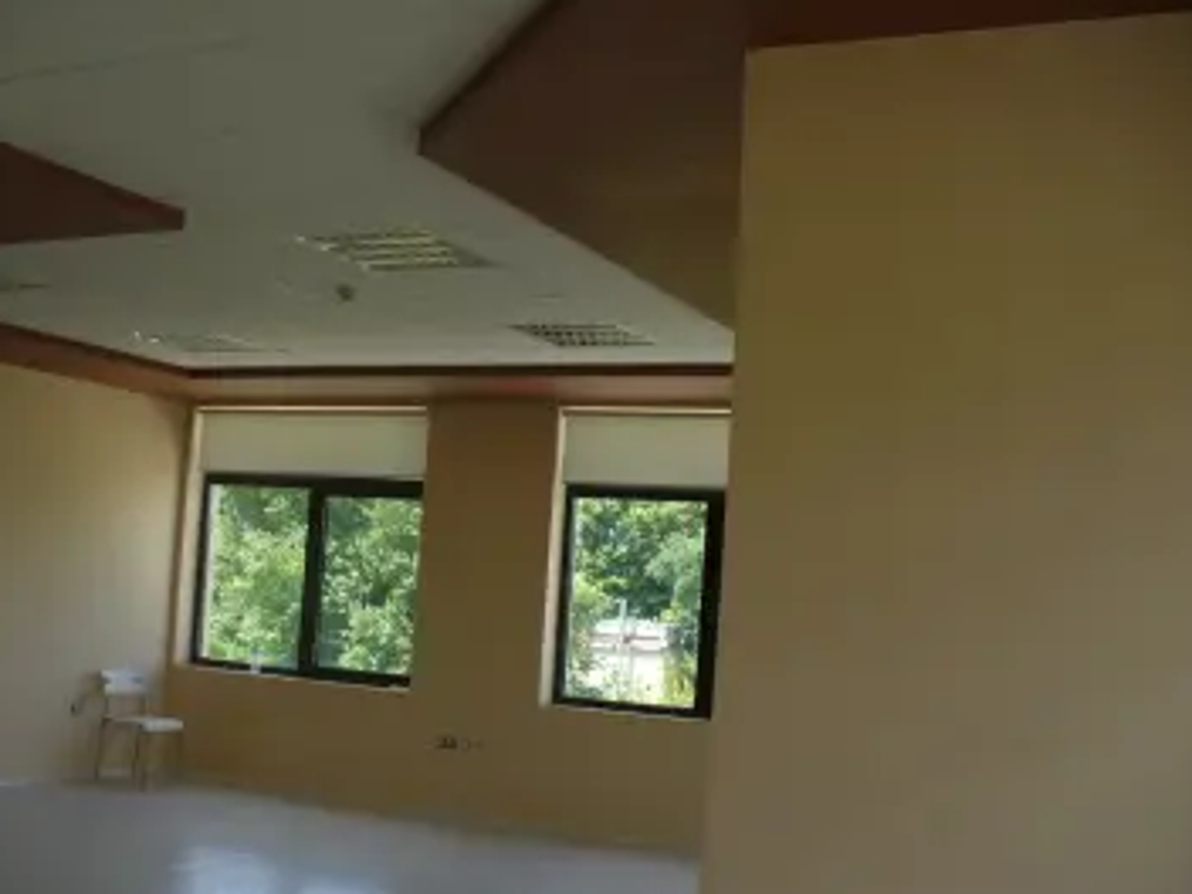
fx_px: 1446
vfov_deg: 34.3
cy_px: 474
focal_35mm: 42
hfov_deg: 44.8
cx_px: 549
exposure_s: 1/125
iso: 80
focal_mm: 6.1
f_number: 2.8
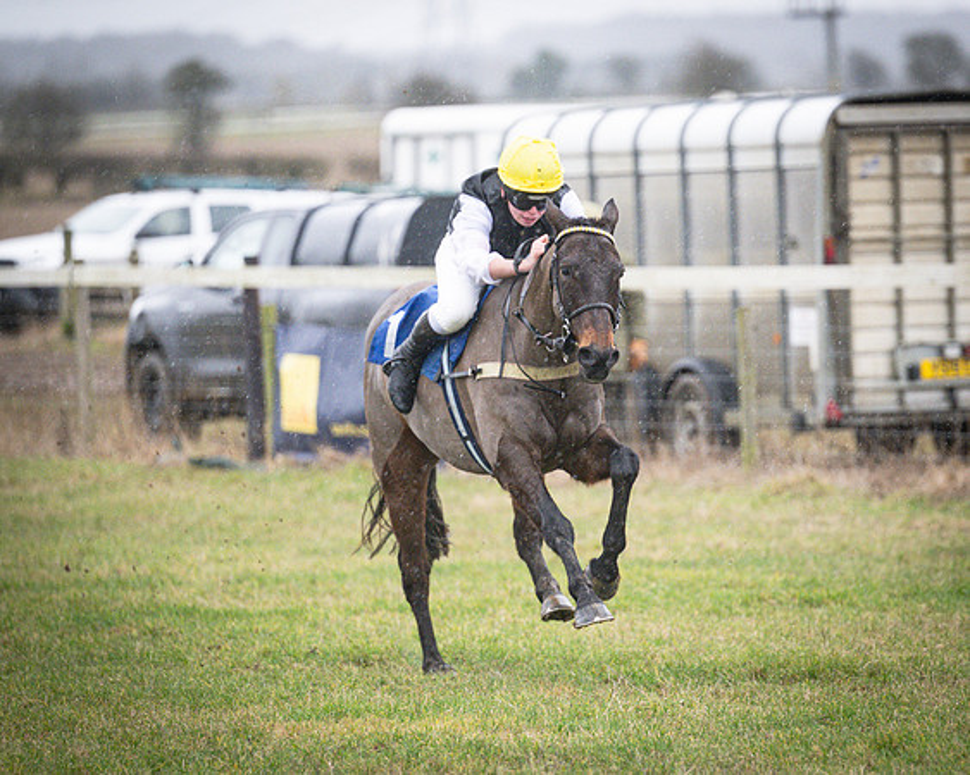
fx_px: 8982
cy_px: 421
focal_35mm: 313
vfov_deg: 4.9
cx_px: 604
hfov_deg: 6.2
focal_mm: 175
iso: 1250
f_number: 2.8
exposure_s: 1/1000
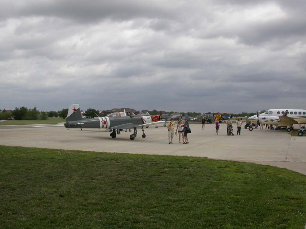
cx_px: 153
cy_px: 114
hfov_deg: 49.0
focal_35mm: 38
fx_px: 336
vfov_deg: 37.7
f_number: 6.7
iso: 100
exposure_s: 1/413
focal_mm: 7.85
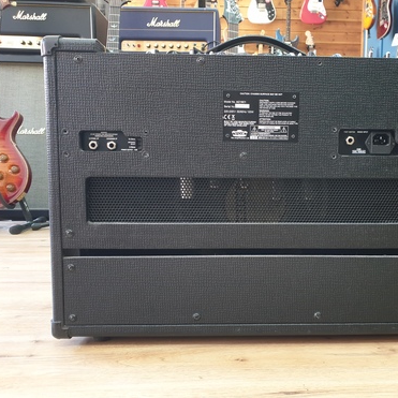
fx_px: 403
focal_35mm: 31
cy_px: 199
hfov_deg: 51.9
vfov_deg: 52.5
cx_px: 254
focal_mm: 4.3
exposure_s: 1/33
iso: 250
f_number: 2.4
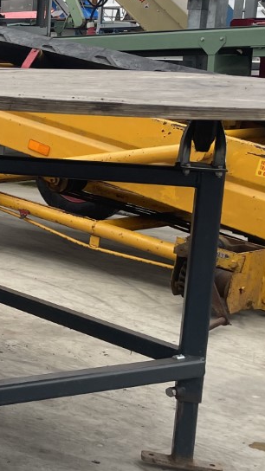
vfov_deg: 28.2
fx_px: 937
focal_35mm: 75
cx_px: -273
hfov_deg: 13.6
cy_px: 192
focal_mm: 4.2
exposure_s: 1/175
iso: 32
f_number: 1.6
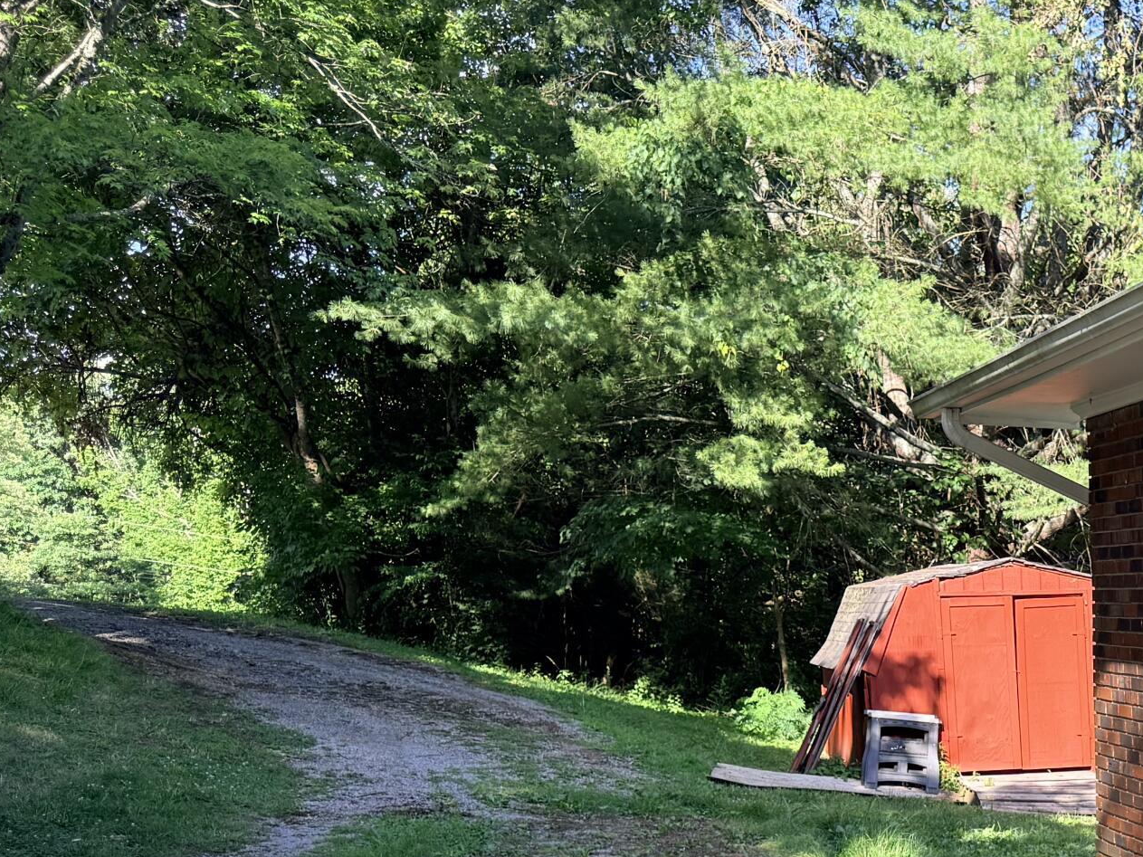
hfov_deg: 29.8
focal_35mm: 57
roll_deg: -0.2
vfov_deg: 24.8
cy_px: 797
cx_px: 1309
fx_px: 1882
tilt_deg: -5.8
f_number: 1.78
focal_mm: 6.76
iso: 100
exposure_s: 1/788
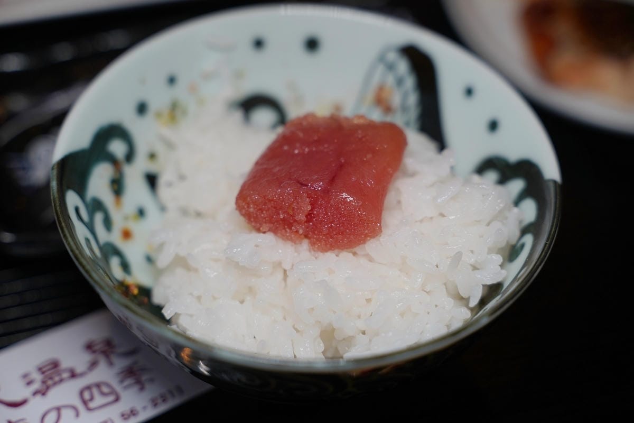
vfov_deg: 18.2
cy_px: 212
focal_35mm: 75
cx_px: 317
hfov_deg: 27.0
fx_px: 1321
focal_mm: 75
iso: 100
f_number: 4
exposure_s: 1/80
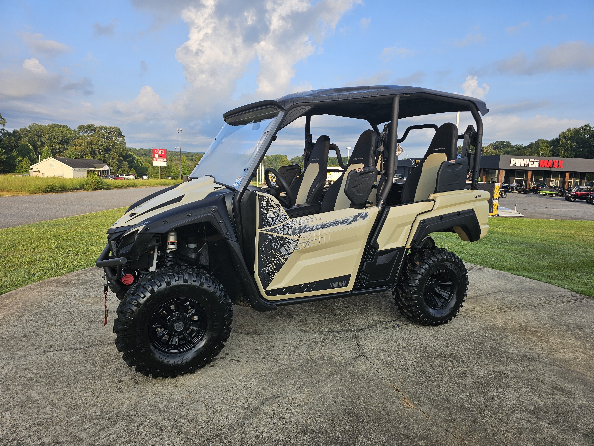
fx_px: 395
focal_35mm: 23
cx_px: 297
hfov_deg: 73.9
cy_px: 223
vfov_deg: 58.9
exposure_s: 1/274
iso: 10
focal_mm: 6.3
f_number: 1.7
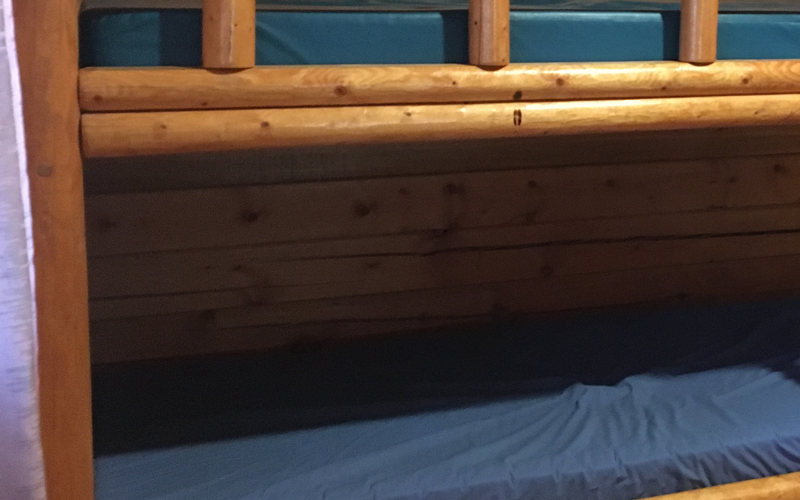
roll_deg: +0.4
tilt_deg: -7.1
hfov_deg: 35.6
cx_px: 645
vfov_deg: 23.3
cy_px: 110
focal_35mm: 55
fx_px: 1199
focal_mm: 4.15
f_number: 2.2
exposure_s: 1/15
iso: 320
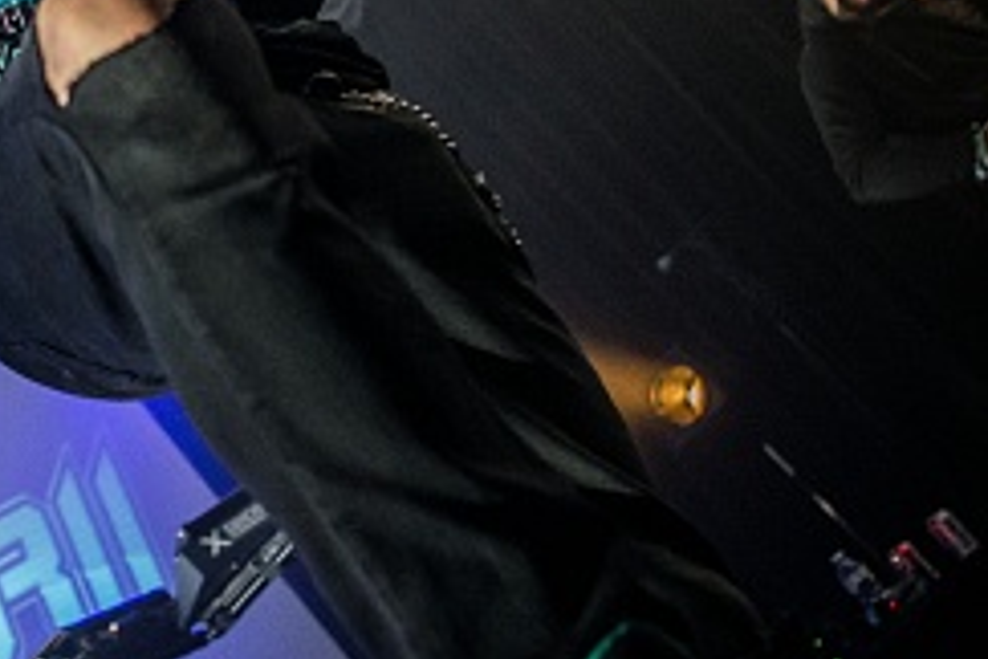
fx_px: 2113
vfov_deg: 17.5
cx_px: 12
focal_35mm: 77
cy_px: 83
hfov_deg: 25.1
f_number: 2.8
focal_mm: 26
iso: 3200
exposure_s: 1/100
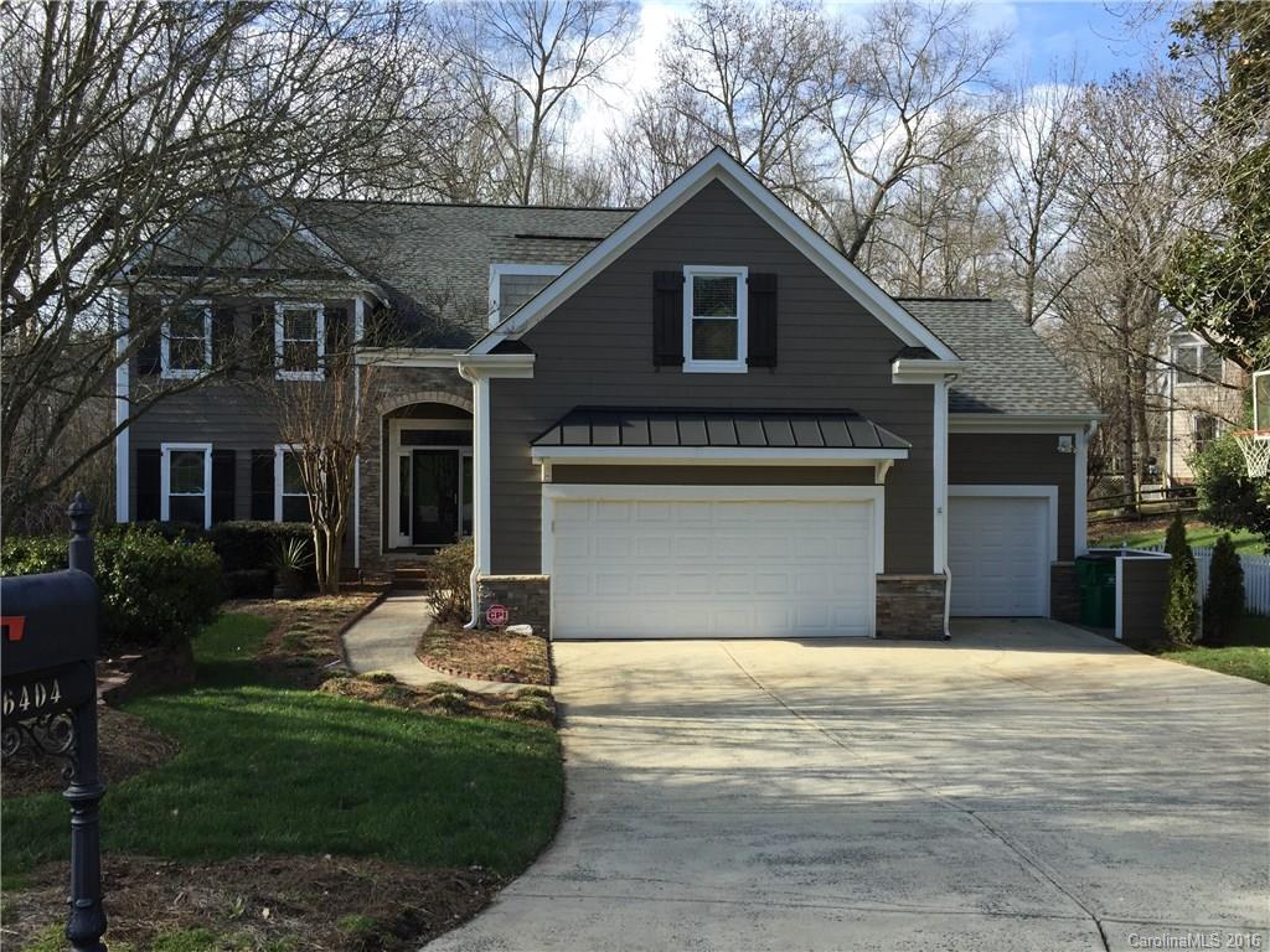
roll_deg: -1.7
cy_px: 476
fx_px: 1064
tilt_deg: -0.1
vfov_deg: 48.2
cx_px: 635
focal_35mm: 29
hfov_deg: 61.7
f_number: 2.2
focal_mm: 4.15
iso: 32
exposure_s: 1/694
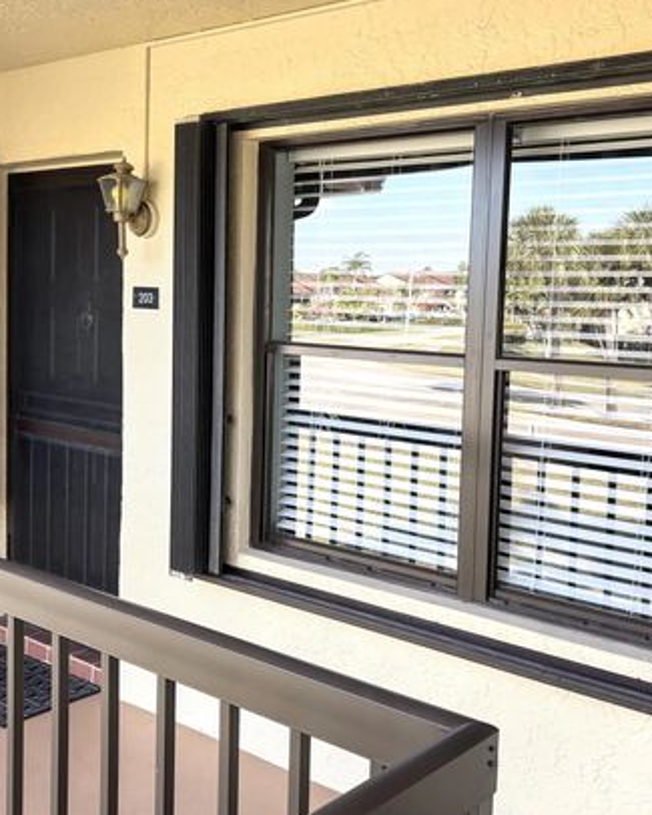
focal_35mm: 40
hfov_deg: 37.3
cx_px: 345
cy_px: 387
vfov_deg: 45.8
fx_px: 964
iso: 40
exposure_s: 1/239
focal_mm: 5.96
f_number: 1.6
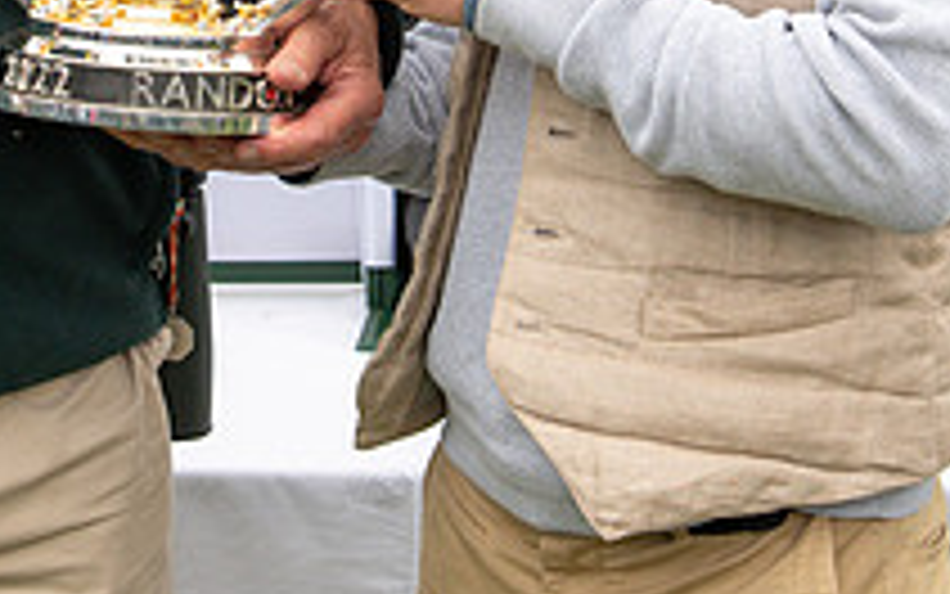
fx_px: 4066
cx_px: 155
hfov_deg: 13.2
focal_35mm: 157
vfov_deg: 8.2
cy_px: -238
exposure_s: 1/640
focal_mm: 48
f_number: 5.6
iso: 400
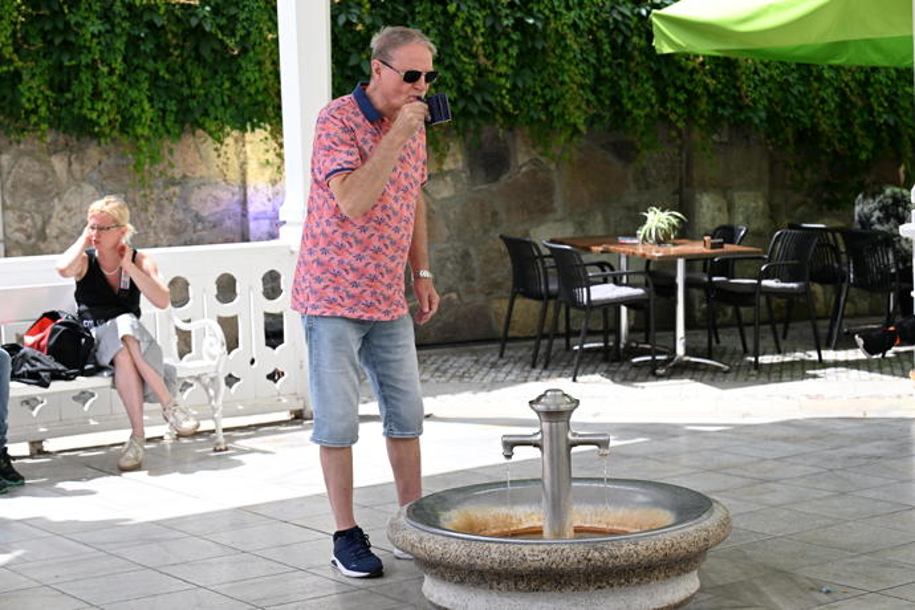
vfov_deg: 19.5
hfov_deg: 28.8
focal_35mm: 70
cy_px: 305
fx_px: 1779
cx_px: 458
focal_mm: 70
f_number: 5
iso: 1250
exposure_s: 1/4000
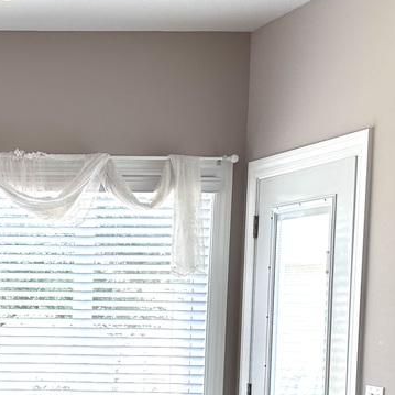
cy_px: 374
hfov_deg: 18.1
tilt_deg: -3.2
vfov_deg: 19.9
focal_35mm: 85
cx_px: -200
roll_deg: -0.5
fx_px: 1097
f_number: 1.78
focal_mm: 6.86
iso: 64
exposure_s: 1/220
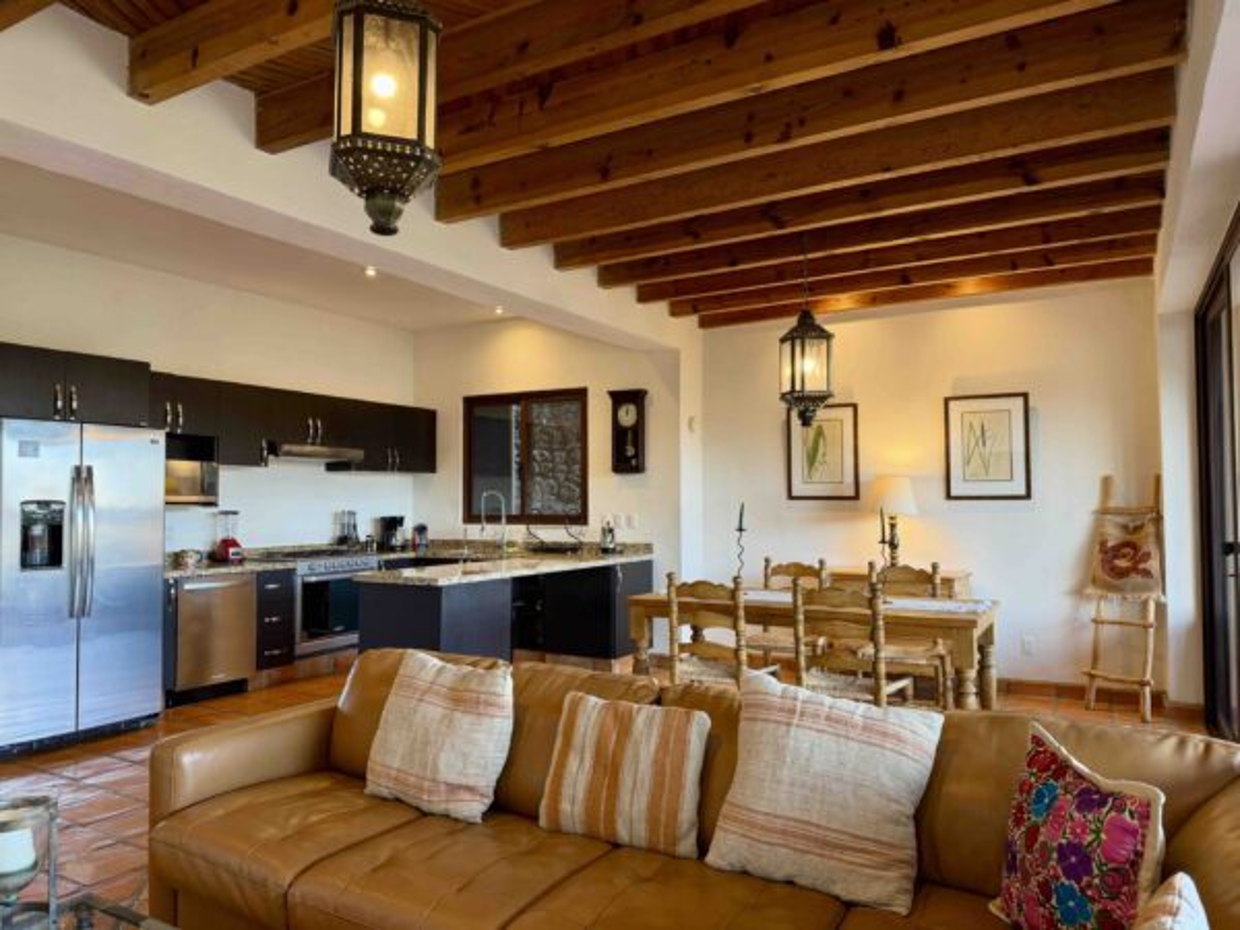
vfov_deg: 56.8
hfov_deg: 71.6
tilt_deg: +2.4
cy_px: 465
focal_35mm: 24
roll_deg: +0.1
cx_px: 620
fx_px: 860
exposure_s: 1/60
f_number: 1.78
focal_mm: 6.76
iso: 125
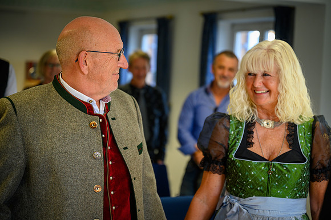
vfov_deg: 19.4
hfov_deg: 28.9
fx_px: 643
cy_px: 110
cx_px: 166
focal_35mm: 70
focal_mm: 70
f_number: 2.8
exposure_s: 1/200
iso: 400
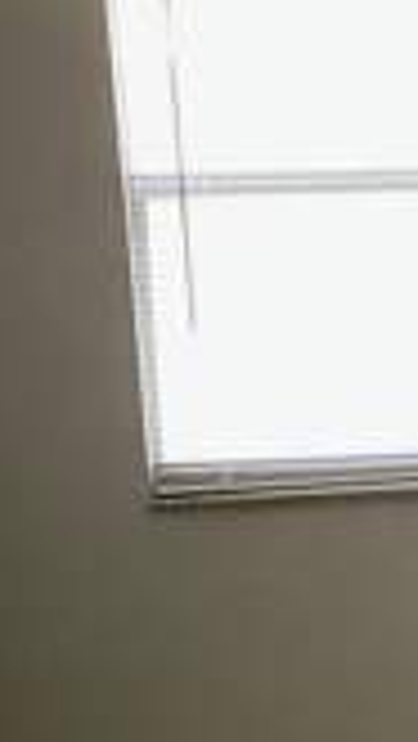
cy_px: 661
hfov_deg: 6.9
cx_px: 1065
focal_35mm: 164
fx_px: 3227
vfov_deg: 13.0
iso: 80
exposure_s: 1/120
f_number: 2.4
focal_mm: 3.3
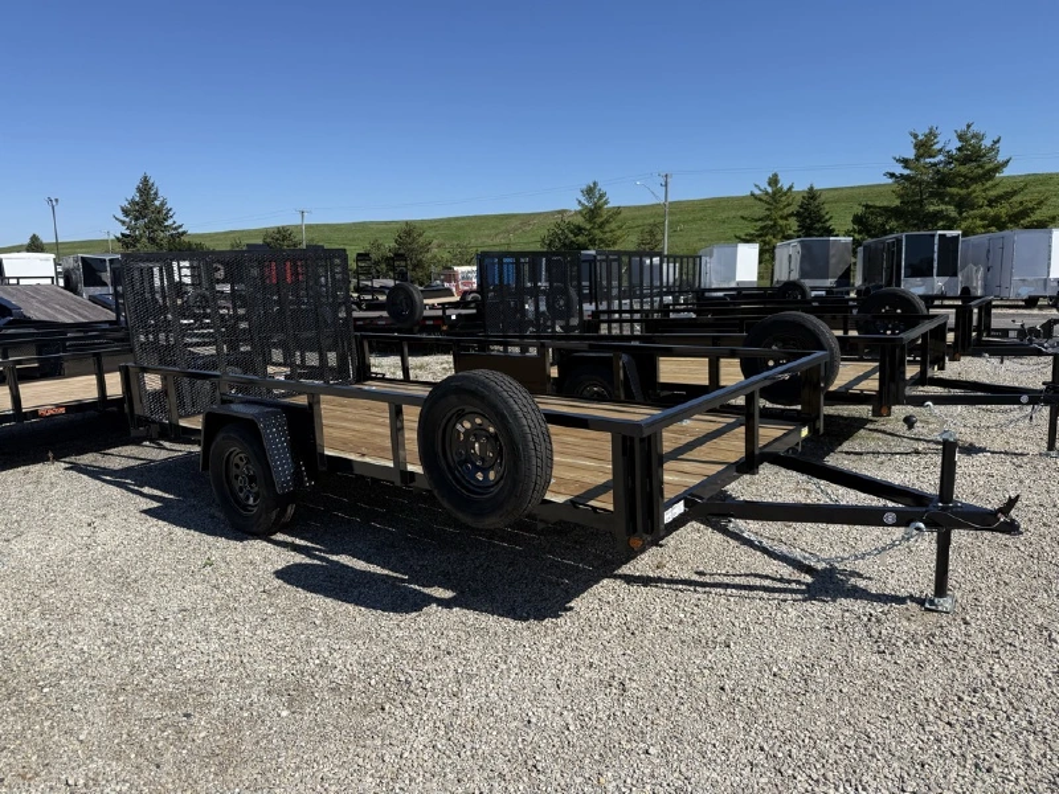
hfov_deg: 71.6
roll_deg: +1.4
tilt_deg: -9.6
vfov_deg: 56.8
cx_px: 530
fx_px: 734
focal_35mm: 24
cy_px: 397
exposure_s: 1/4673
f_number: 1.78
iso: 80
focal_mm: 6.76
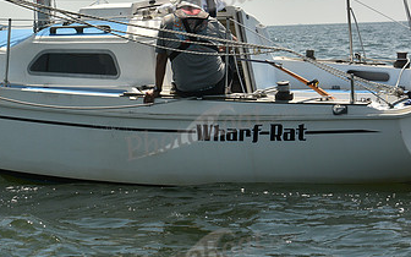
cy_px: 83
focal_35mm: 123
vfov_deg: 10.6
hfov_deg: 16.8
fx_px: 1378
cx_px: 62
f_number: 8
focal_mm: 70
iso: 320
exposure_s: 1/1600
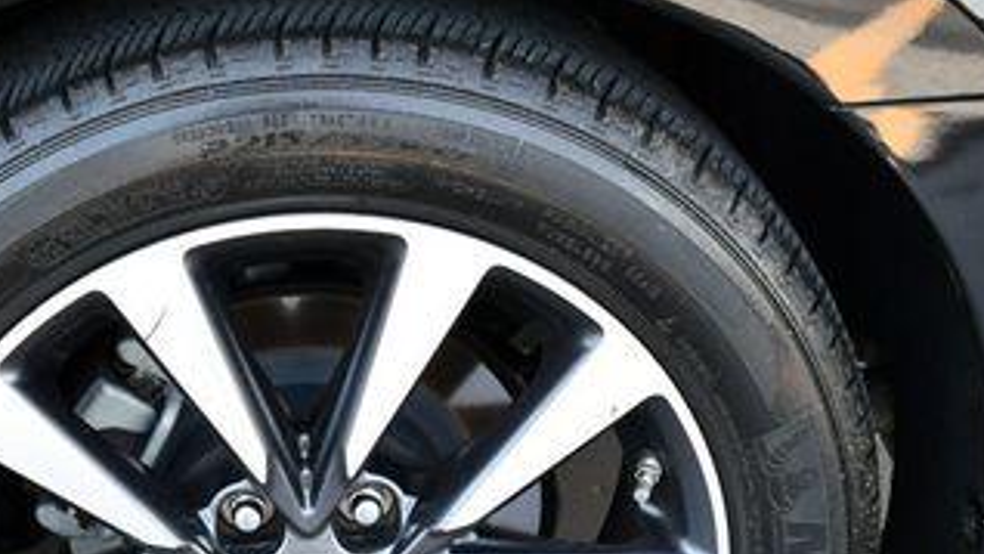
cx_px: 226
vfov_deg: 15.8
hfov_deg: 27.4
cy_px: 455
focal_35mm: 76
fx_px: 1983
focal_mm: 18
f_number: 4.5
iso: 400
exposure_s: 1/250
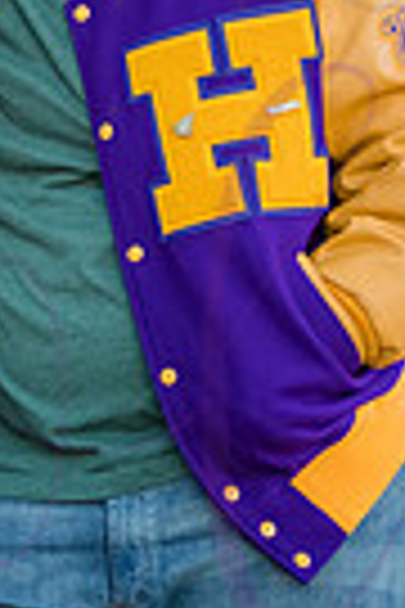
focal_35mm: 267
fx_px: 4505
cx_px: 112
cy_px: 131
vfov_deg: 7.7
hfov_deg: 5.1
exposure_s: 1/400
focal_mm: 80
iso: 640
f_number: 2.8
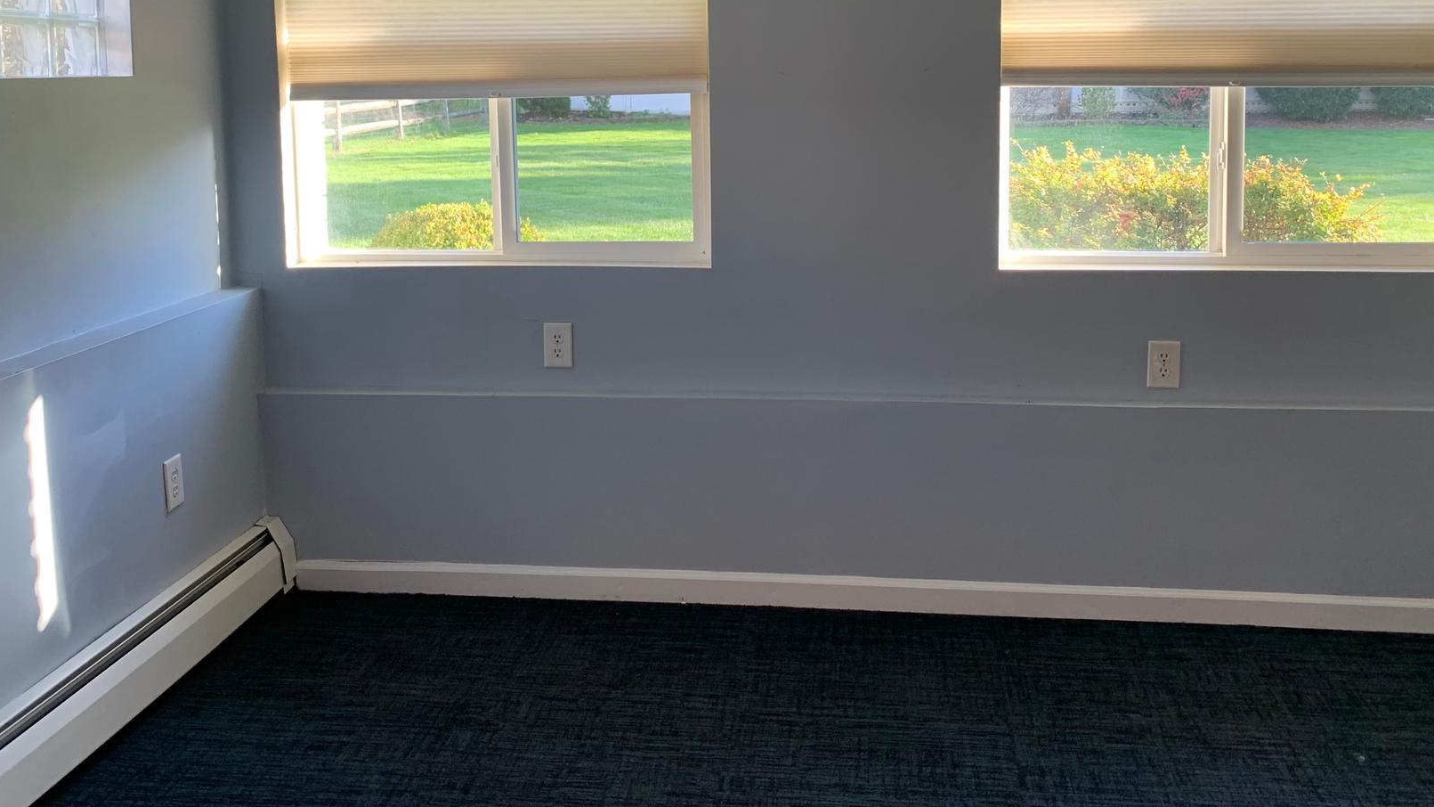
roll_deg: +0.8
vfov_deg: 32.3
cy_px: 208
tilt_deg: -6.6
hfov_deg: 55.3
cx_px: 706
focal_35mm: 36
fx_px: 1369
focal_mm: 4.25
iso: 80
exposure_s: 1/121
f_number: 1.8
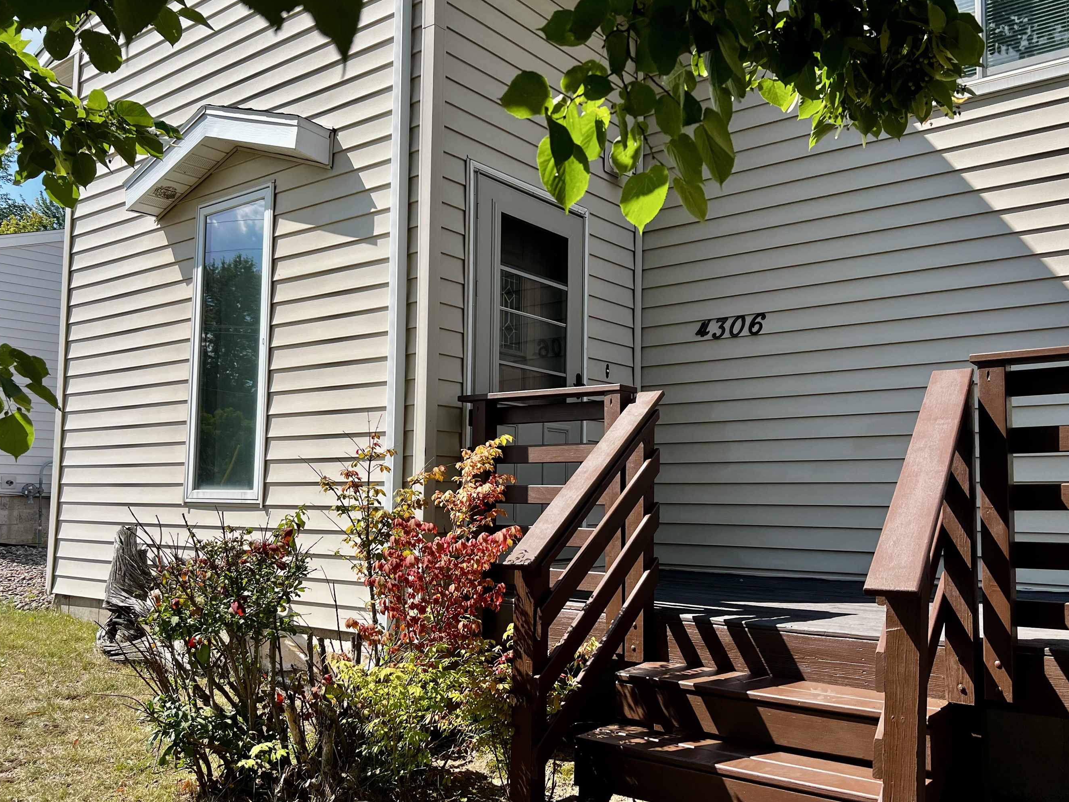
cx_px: 573
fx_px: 927
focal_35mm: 30
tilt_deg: +3.6
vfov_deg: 46.8
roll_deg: +0.0
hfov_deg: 59.9
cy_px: 423
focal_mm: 5.7
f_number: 1.5
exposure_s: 1/2353
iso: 50
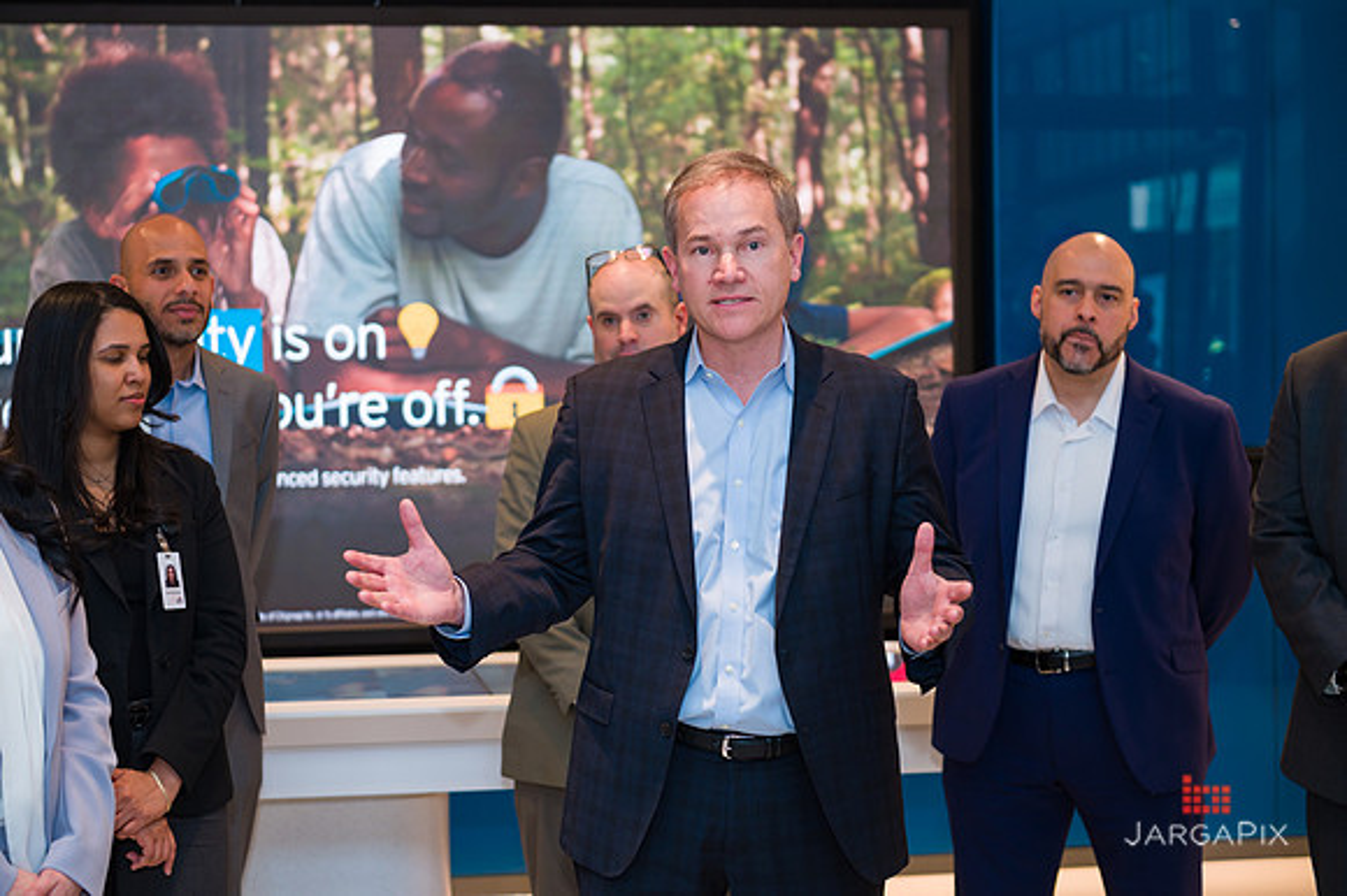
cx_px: 674
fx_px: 2618
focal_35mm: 70
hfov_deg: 28.9
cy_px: 448
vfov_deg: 19.4
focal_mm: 70
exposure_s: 1/200
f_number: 4
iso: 800
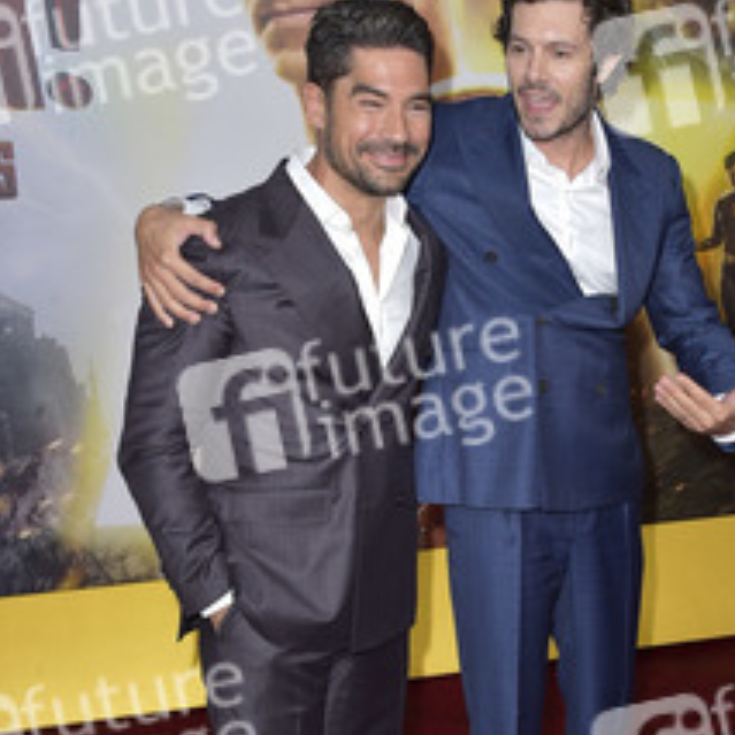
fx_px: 1345
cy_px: 573
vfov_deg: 29.9
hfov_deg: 30.4
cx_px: 457
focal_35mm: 56
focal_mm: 35
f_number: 6.3
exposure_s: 1/250
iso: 400
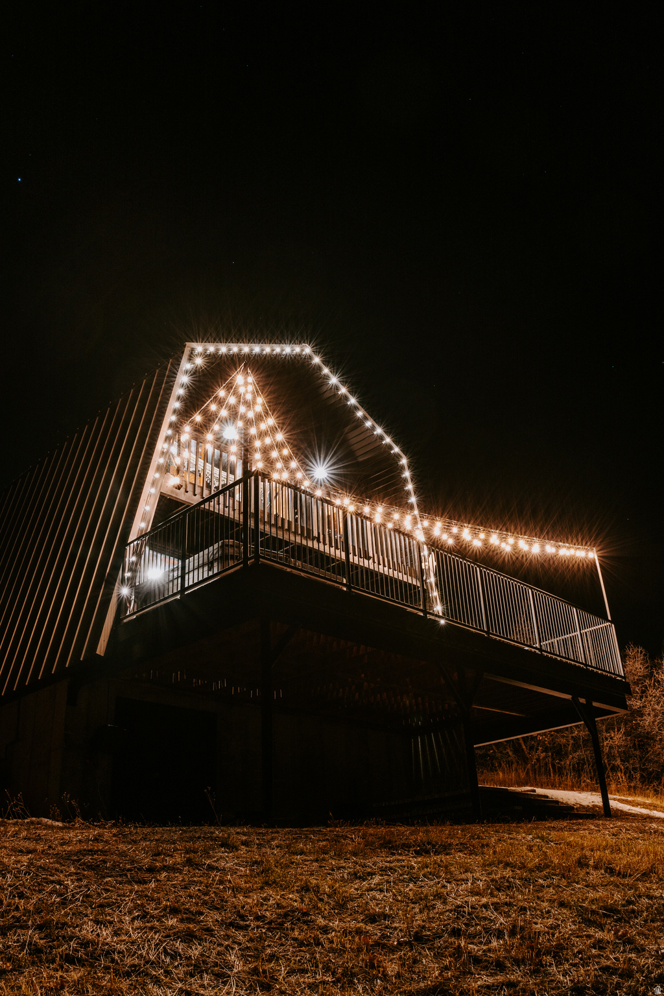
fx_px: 775
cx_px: 332
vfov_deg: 65.5
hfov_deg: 46.4
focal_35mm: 28
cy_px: 498
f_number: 10
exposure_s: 6
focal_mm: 28
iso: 160
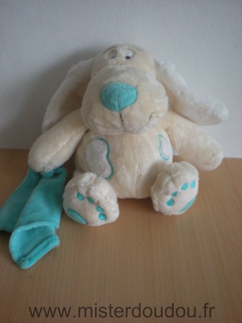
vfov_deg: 49.0
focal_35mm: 38
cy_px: 162
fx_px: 354
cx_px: 121
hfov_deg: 37.7
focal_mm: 6.3
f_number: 3.1
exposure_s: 1/10
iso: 200
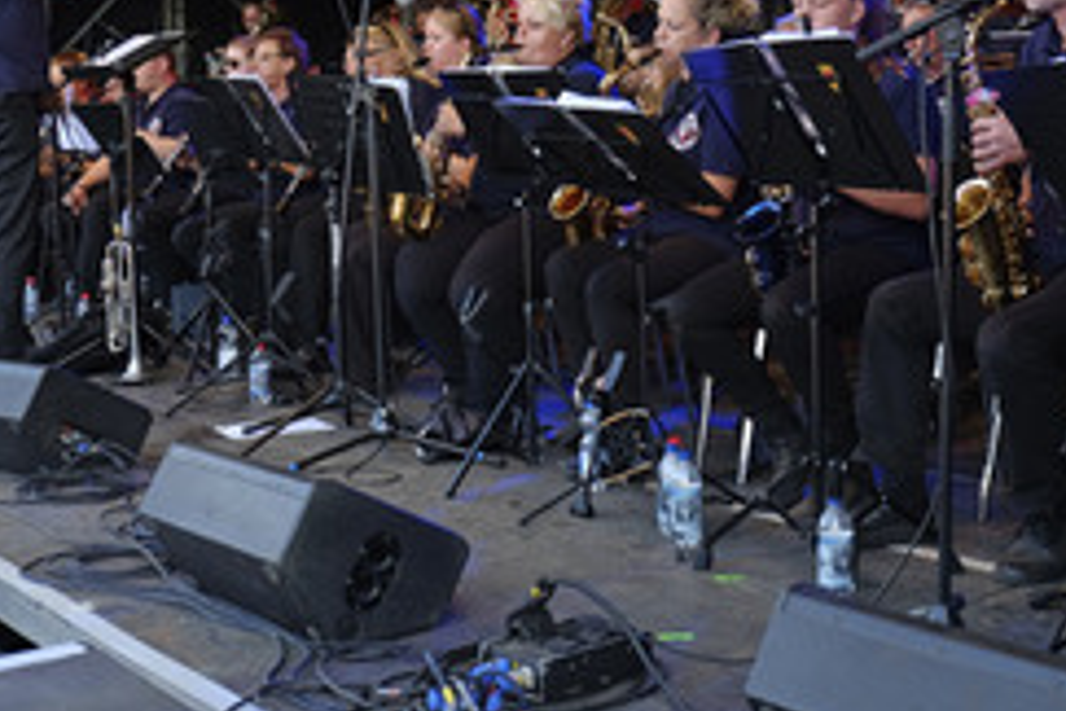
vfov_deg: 26.9
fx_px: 1480
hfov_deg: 38.2
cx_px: 842
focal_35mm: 50
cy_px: 255
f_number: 2.8
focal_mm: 18
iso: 200
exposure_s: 1/250
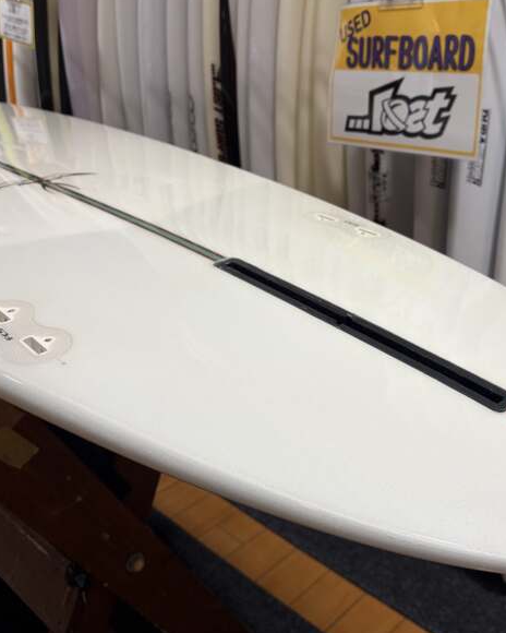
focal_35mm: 35
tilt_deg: -22.9
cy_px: 321
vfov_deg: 51.5
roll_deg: +0.0
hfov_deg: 41.8
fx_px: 655
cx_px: 326
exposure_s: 1/277
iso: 40
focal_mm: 5.96
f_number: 1.6
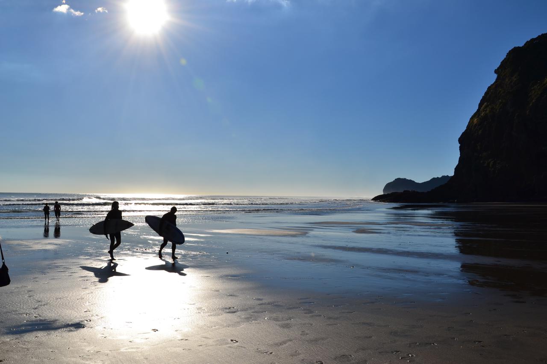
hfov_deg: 57.2
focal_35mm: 33
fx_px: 501
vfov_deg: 40.0
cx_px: 274
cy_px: 182
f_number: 13
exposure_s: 1/640
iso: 100
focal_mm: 22
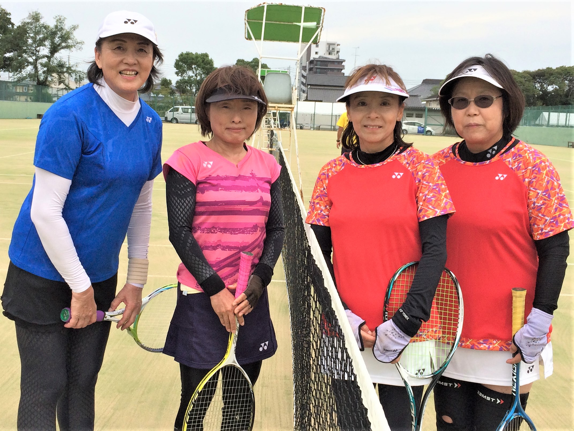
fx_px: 481
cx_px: 287
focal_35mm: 29
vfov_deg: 48.2
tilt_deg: -7.2
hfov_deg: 61.7
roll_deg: -3.0
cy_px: 216
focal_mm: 4.15
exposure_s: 1/2053
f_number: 2.2
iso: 32
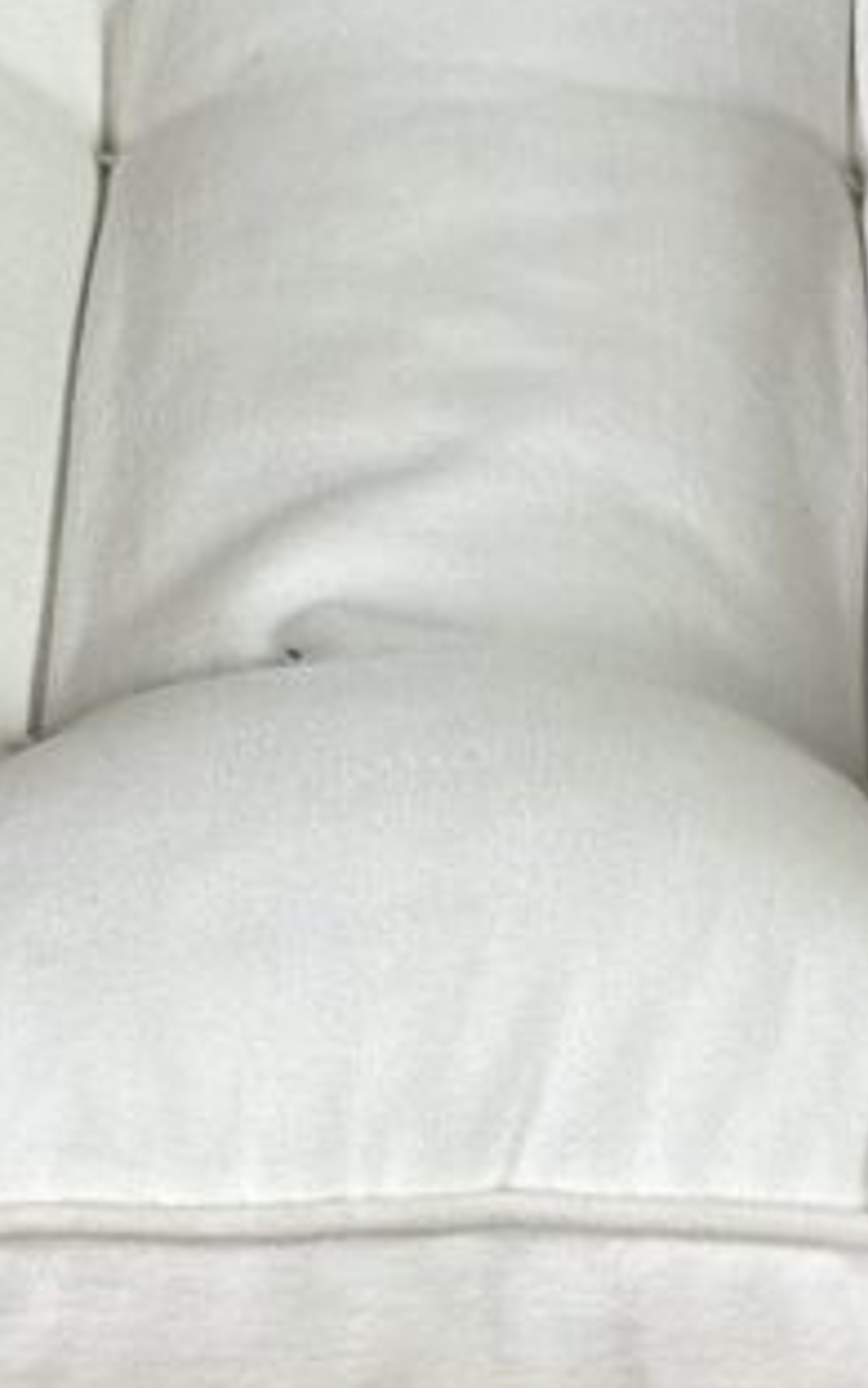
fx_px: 6321
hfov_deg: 7.9
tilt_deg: -52.2
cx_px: 418
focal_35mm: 167
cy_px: 934
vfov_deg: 12.5
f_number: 1.78
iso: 100
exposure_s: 1/100
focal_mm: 6.86
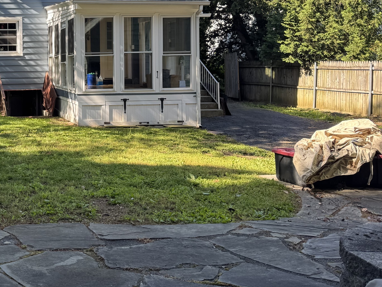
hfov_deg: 35.3
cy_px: 84
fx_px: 552
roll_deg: +1.2
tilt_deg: -2.1
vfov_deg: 28.8
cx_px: 19
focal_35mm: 50
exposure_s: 1/558
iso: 80
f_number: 1.78
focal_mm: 6.76
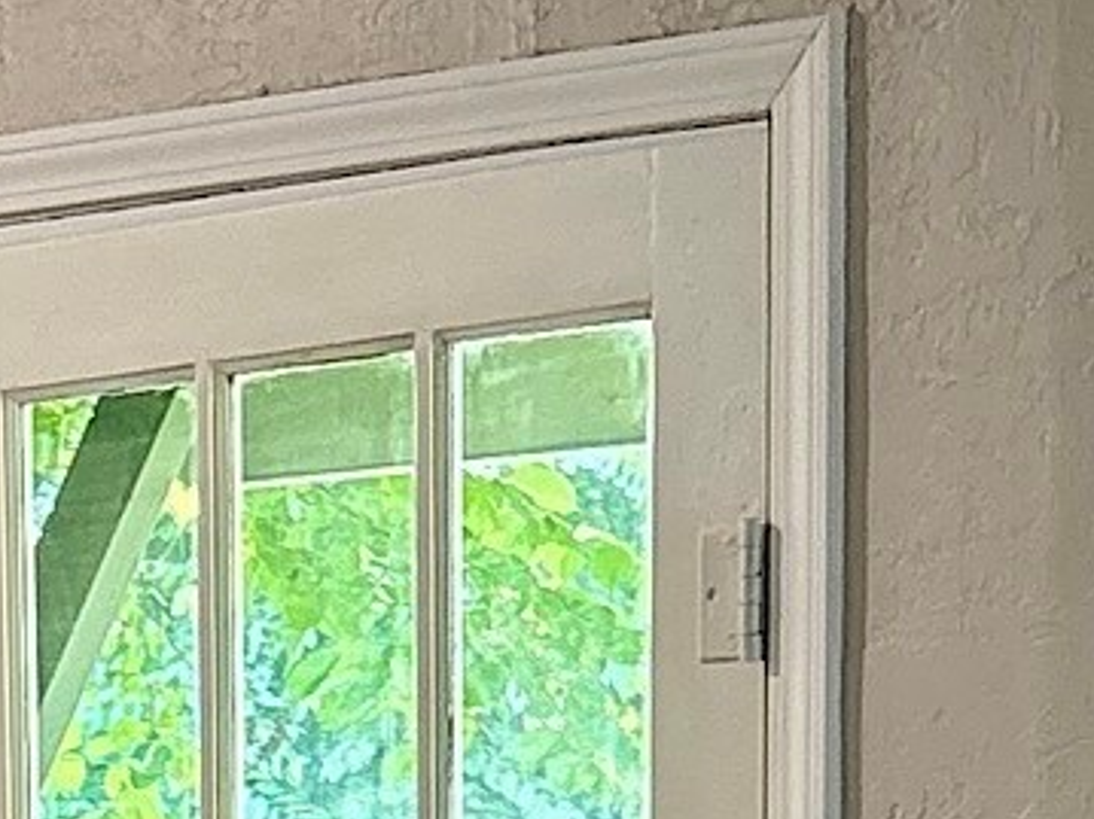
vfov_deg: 9.3
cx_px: -116
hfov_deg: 13.9
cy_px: 2119
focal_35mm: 139
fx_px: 4391
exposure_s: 1/60
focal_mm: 5.96
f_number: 1.6
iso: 100
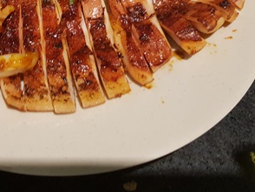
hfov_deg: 35.7
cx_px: 82
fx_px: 391
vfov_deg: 26.1
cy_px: 0
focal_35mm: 53
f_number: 1.7
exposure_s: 1/33
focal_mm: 4.2
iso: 160
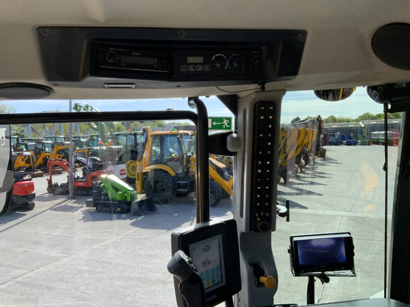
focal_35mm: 29
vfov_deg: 48.2
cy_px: 154
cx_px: 205
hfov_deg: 61.7
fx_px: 343
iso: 16
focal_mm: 3
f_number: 1.8
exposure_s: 1/469
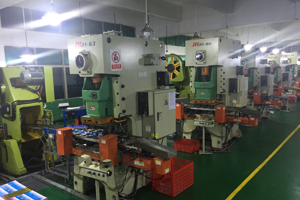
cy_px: 115
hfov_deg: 60.3
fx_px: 258
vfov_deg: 42.2
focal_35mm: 31
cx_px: 147
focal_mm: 4.15
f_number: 2.2
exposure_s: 1/33
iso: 200
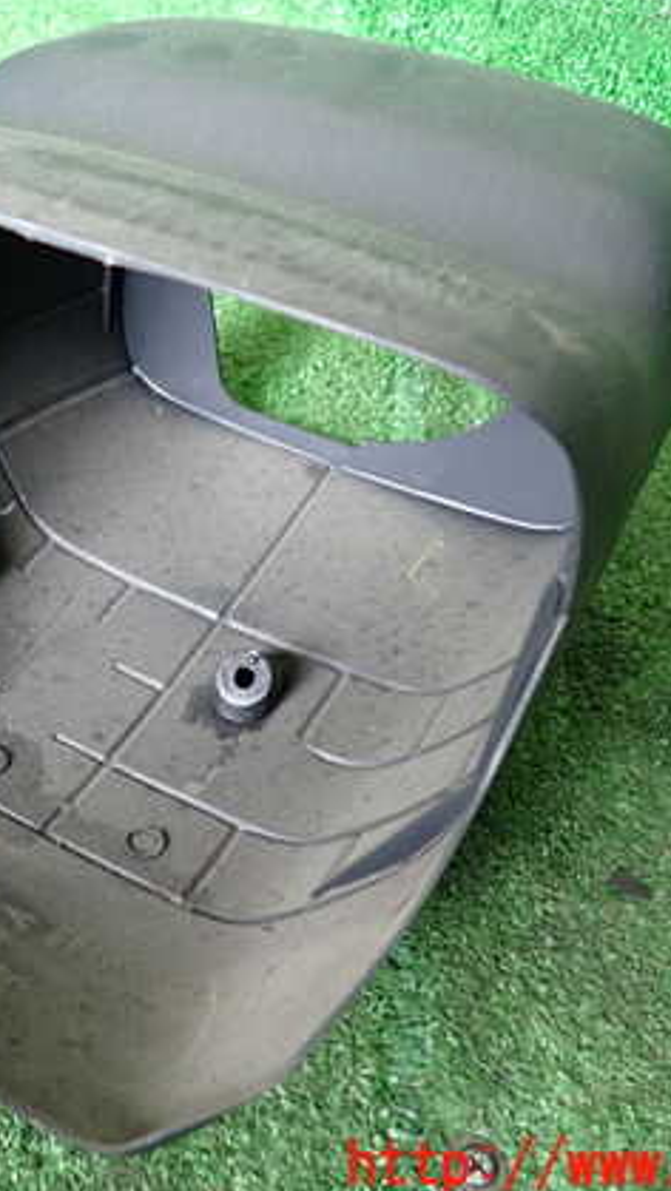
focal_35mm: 39
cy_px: 563
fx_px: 1232
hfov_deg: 29.8
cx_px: 136
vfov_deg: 51.6
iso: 250
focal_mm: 4.5
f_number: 2
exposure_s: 1/40
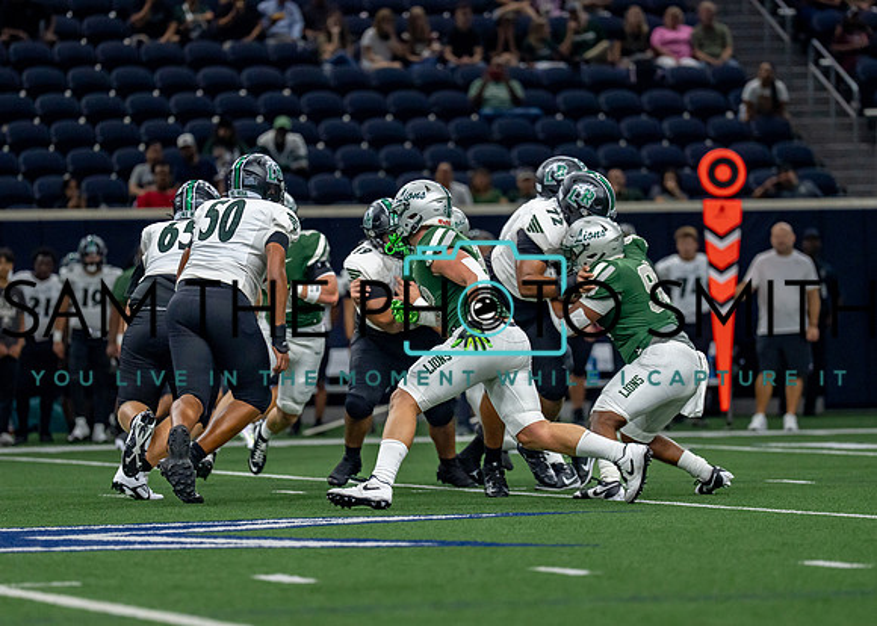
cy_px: 317
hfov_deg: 7.9
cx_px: 451
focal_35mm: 255
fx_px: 6355
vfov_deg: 5.6
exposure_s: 1/1600
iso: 1600
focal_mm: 178
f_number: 2.8
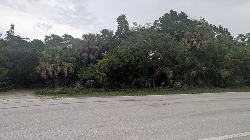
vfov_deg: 63.1
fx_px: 113
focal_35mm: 17
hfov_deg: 95.6
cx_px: 113
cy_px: 54
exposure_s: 1/1125
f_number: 1.7
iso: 49
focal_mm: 2.02
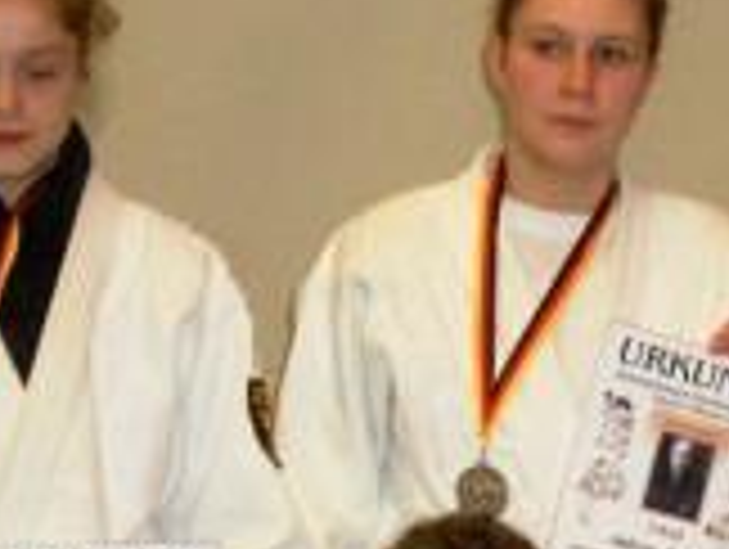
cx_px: 522
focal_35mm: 171
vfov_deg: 8.6
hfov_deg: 11.5
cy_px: 576
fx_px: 3607
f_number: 3.5
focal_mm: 10.2
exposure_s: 1/60
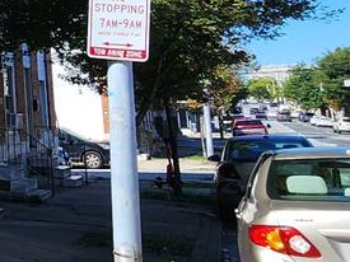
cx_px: -285
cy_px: -51
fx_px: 687
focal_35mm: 68
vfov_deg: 20.3
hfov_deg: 20.2
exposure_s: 1/1279
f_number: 2.2
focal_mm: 2.2
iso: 50
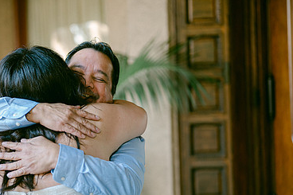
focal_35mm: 80
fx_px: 651
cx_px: 101
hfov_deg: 25.3
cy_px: 124
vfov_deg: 17.0
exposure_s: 1/125
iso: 360
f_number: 2
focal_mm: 50
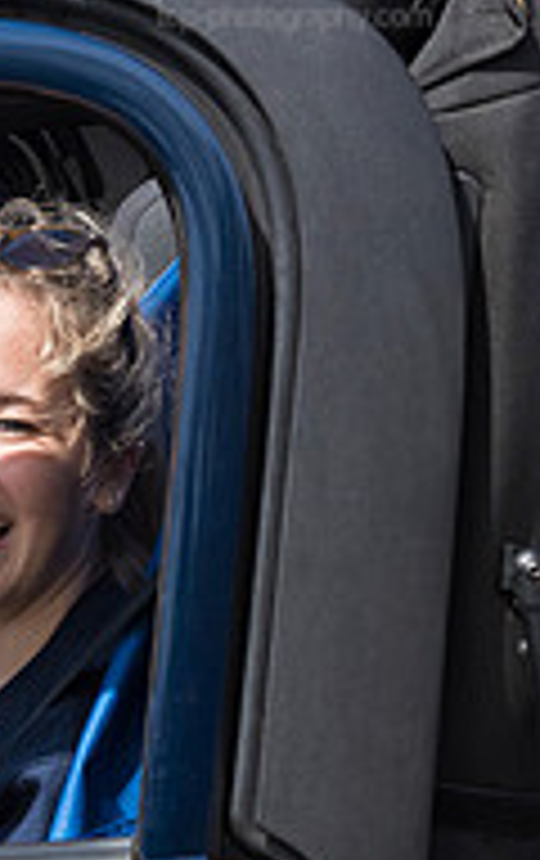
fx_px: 4715
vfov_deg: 10.4
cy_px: 493
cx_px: -342
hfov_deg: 6.4
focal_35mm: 201
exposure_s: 1/1600
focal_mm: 65
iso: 1000
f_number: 7.1
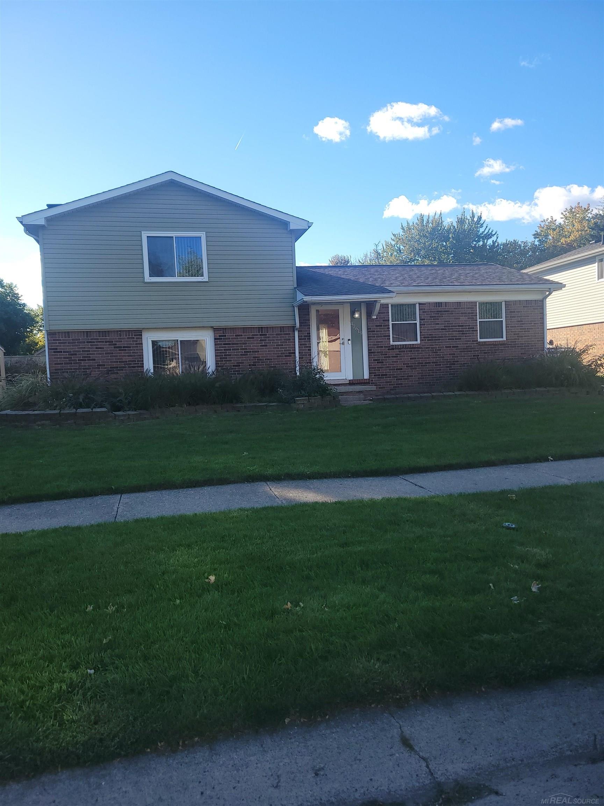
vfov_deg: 67.3
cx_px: 302
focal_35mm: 26
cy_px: 403
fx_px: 605
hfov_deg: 53.1
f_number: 1.8
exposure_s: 1/885
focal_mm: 5.4
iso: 40
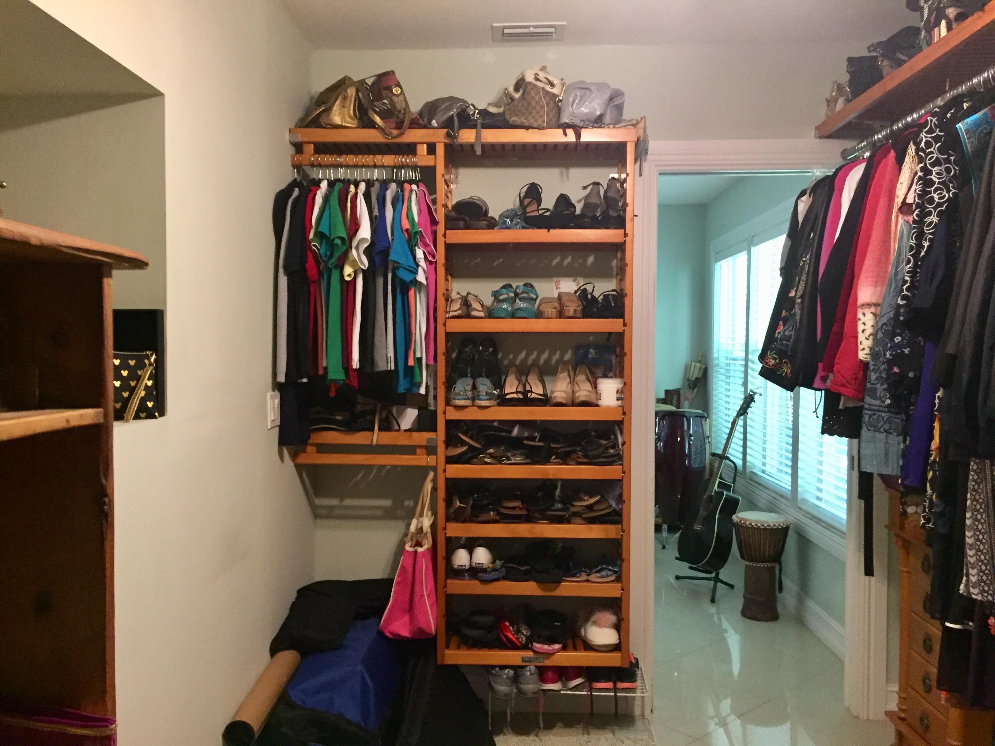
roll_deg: -1.2
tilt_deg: -0.9
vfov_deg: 48.2
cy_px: 373
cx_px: 498
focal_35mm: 29
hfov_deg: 61.7
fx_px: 834
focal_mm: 4.15
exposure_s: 1/15
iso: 250
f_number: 2.2
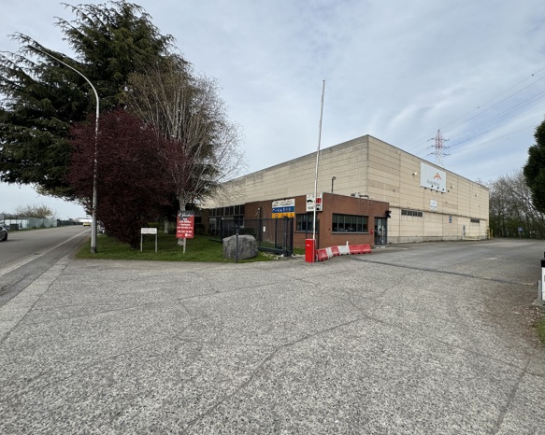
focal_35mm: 15
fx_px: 242
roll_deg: -2.5
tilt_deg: +0.4
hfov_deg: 96.7
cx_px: 289
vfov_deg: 84.0
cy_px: 222
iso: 50
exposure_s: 1/1370
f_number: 2.2
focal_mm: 2.22
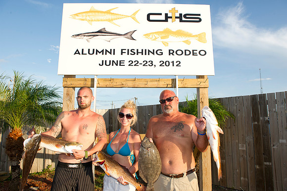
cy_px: 96
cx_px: 144
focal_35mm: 24
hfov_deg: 73.8
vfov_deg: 53.1
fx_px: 191
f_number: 7.1
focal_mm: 24
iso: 200
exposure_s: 1/250
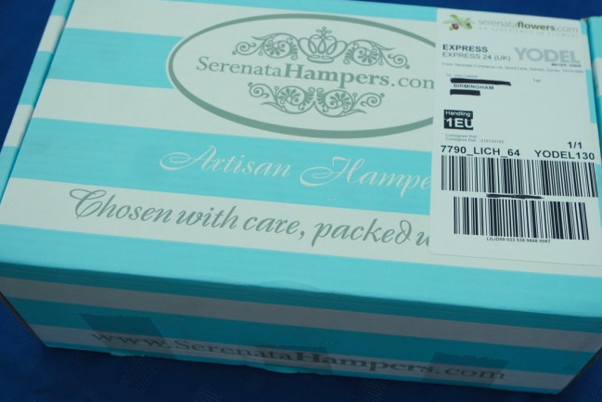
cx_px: 321
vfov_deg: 29.3
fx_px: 769
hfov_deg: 42.7
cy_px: 200
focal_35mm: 46
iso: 100
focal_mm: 25
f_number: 5
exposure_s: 1/160
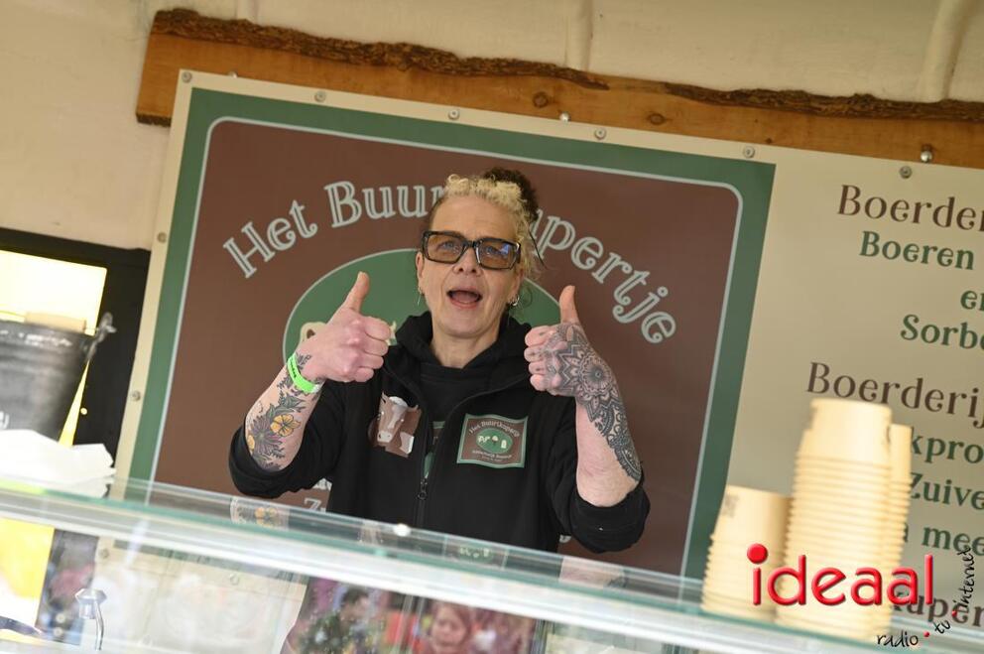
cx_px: 492
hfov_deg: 39.6
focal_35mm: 50
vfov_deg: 26.9
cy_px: 327
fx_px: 1365
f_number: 4
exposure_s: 1/60
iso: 280
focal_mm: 50
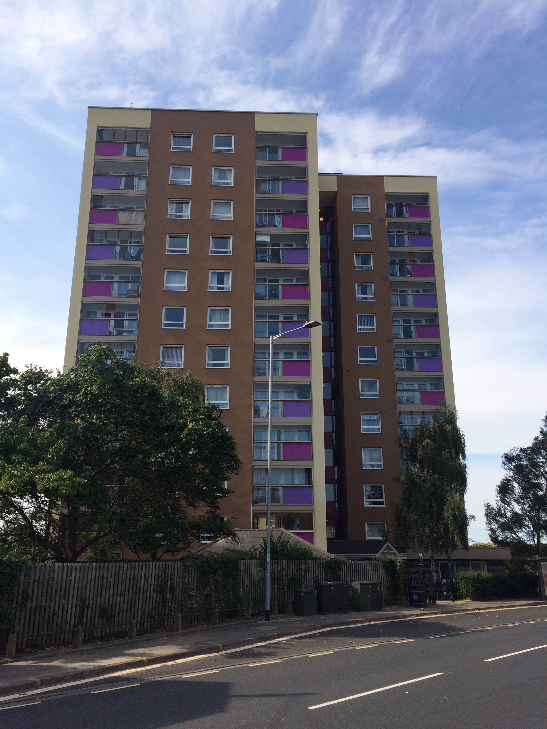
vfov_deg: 61.7
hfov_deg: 48.2
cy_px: 364
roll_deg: +0.3
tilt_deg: +16.9
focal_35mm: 29
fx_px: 611
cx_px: 274
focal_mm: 4.15
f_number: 2.2
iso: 32
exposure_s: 1/1786
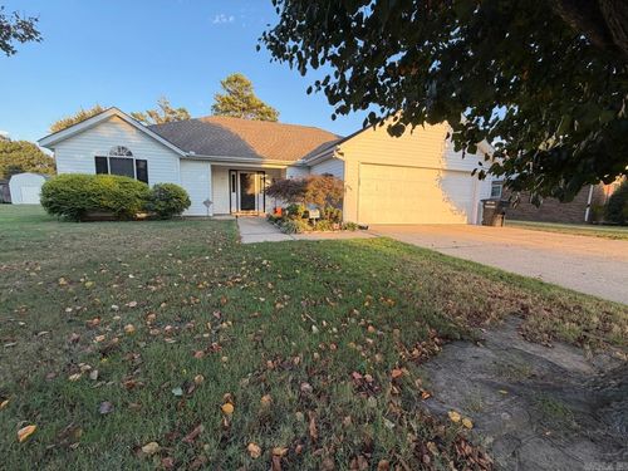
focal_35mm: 14
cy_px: 236
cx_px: 314
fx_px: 254
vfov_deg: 85.7
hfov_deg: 102.1
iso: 50
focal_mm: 2.22
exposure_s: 1/226
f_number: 2.2
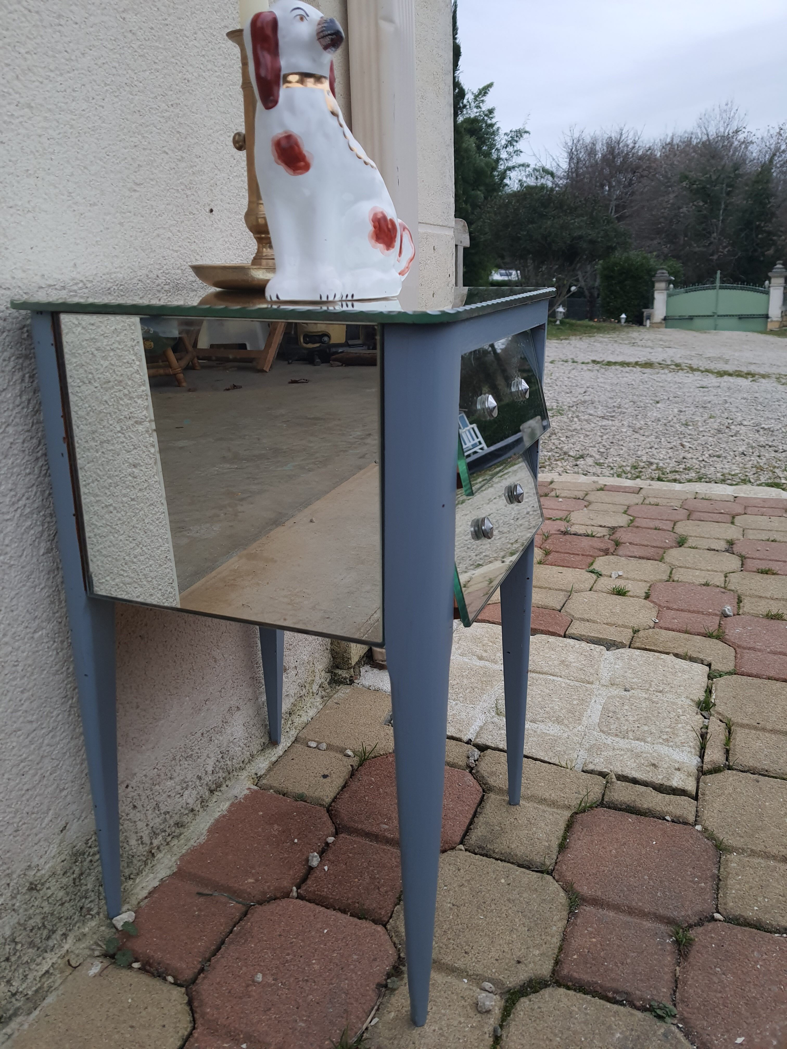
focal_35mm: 26
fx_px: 788
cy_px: 524
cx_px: 394
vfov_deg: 67.3
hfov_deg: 53.1
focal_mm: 4.32
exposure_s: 1/100
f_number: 1.7
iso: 100
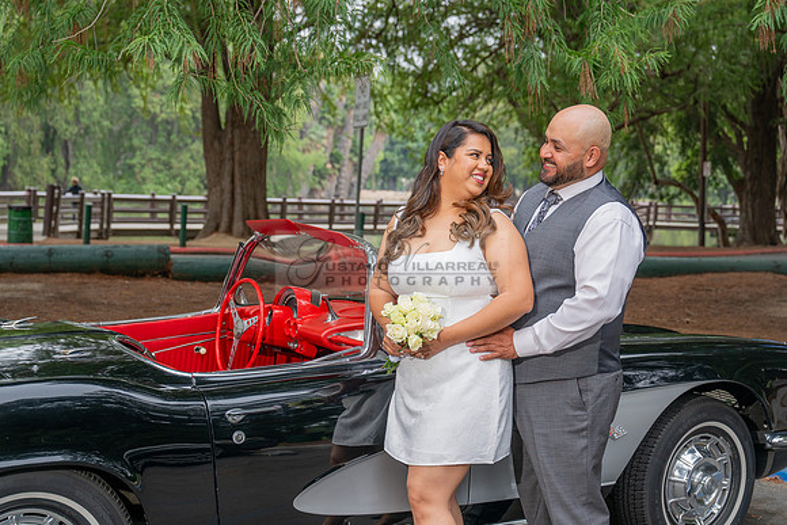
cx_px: 394
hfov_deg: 37.5
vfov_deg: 25.5
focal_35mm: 53
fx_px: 1159
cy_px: 262
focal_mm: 53
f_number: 4.5
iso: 200
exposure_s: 1/200
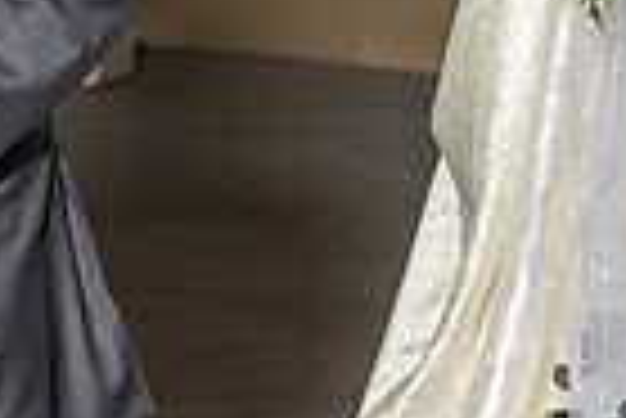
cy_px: -79
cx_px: -628
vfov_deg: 5.7
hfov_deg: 8.1
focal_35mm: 242
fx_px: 4212
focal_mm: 52
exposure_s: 1/200
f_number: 4.5
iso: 640
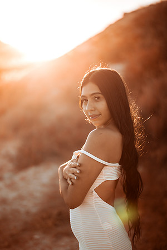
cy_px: 125
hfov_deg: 23.4
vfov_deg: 34.5
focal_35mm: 58
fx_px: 404
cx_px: 84
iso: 80
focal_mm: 58
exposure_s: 1/3200
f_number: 1.4
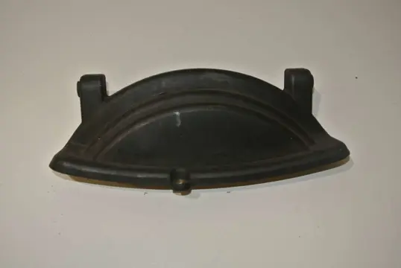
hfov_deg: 53.1
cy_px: 134
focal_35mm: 36
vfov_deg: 37.0
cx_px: 200
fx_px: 401
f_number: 4
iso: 200
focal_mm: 13.6
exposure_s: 1/60
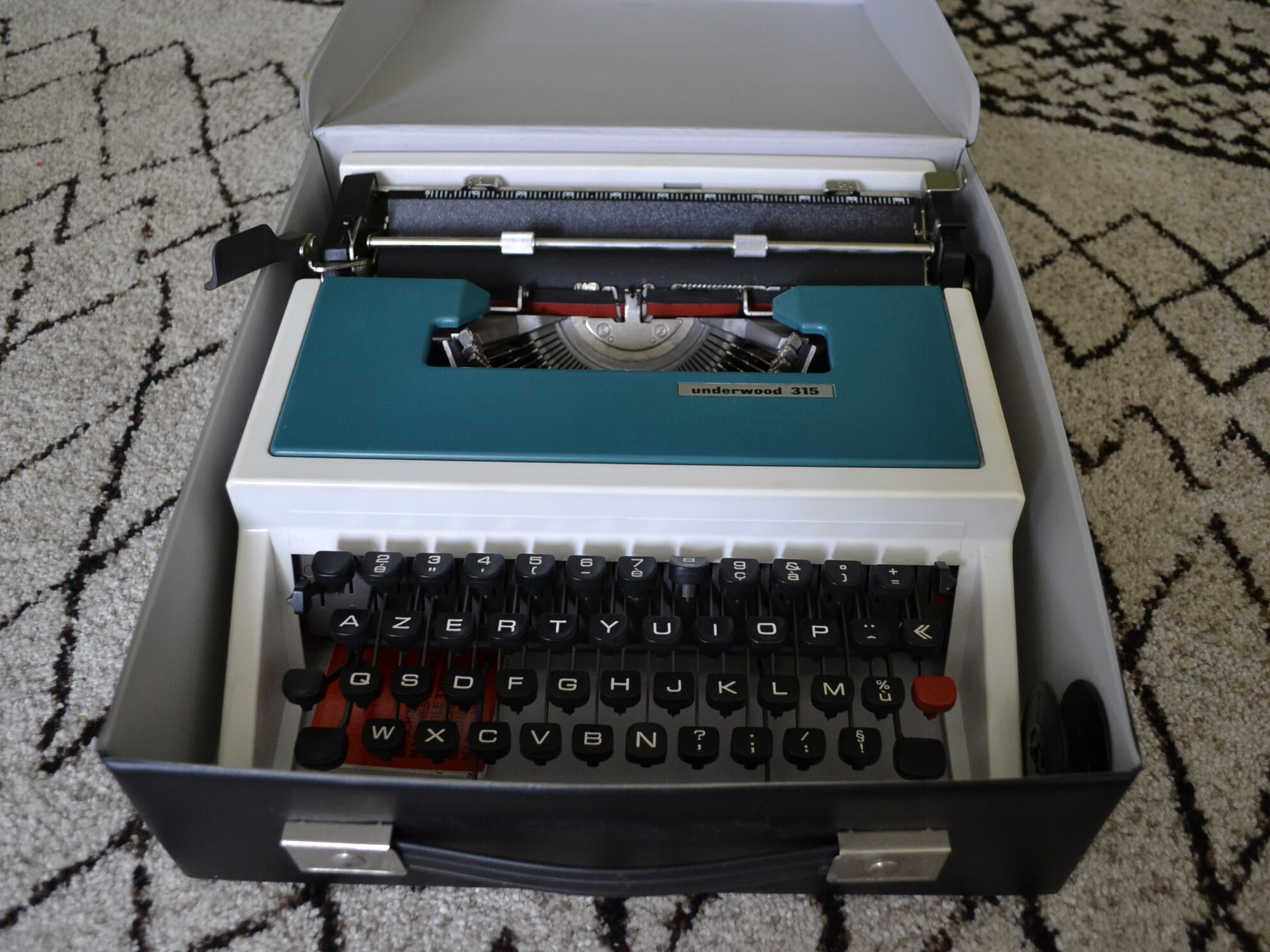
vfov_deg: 46.8
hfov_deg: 60.0
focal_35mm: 30
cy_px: 480
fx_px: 1101
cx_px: 648
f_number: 3.5
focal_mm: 18
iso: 1000
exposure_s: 1/60
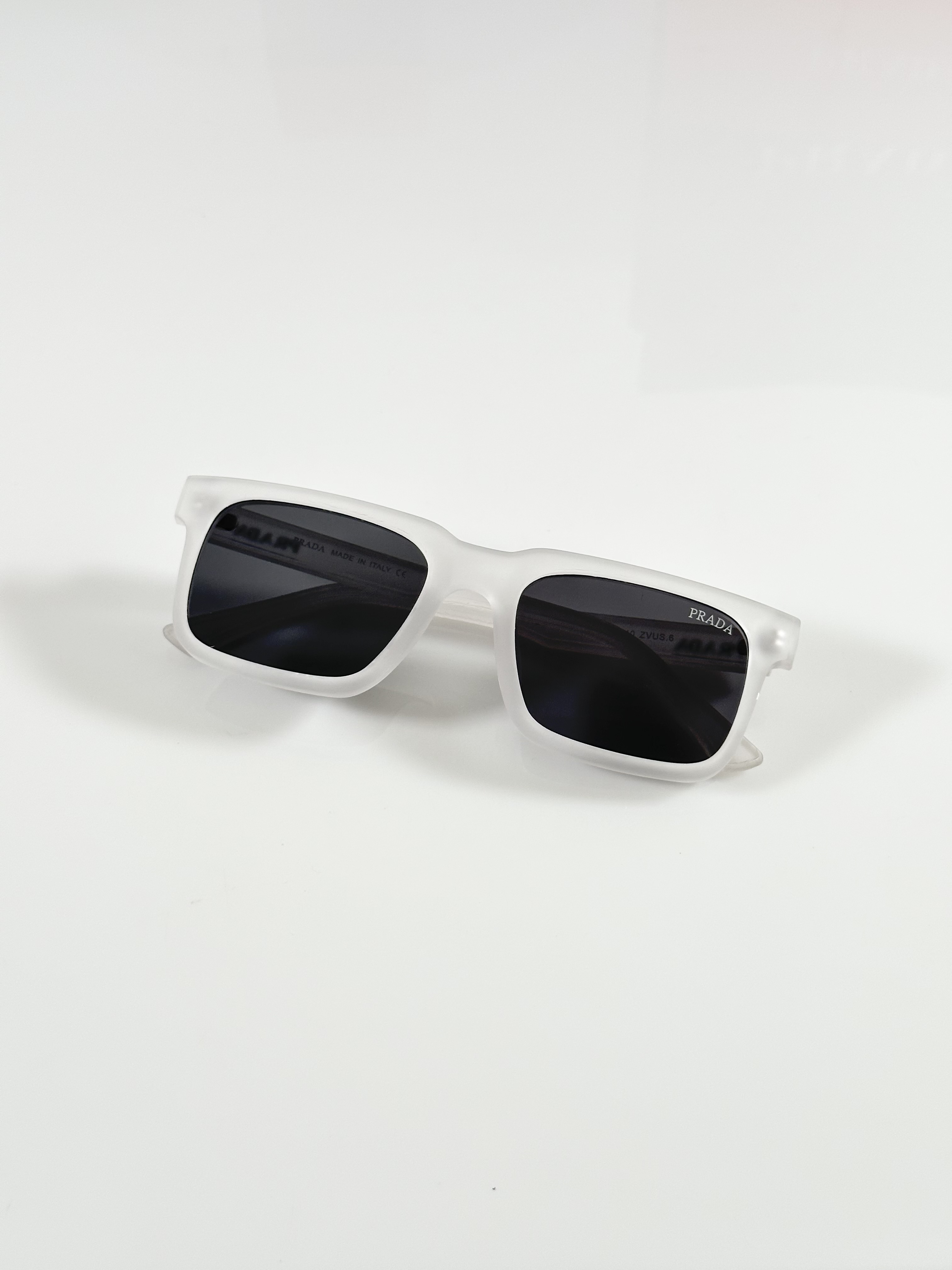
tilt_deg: -47.3
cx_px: 476
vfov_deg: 39.7
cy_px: 635
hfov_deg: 30.3
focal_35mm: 48
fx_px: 1760
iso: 80
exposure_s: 1/100
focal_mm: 6.86
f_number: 1.78
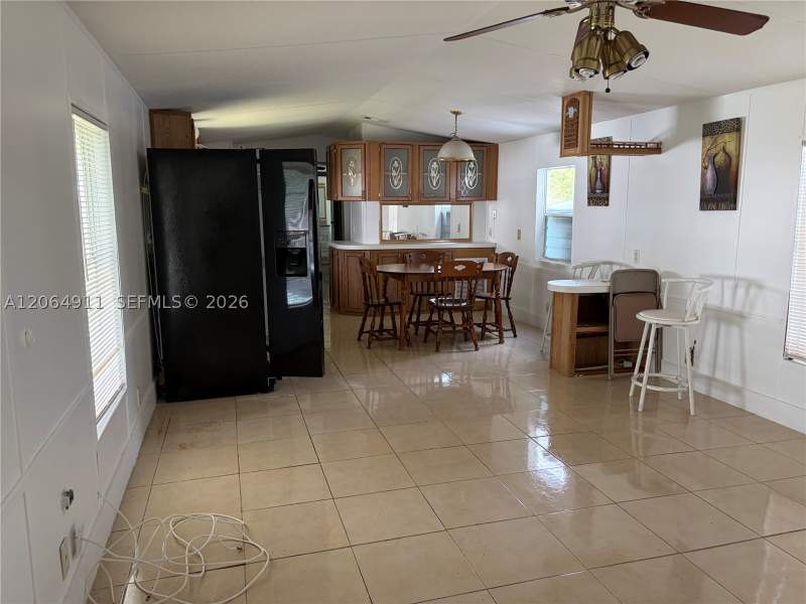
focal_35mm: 26
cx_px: 403
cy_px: 302
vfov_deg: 53.1
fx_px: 605
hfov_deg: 67.3
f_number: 1.6
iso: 125
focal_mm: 5.96
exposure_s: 1/114
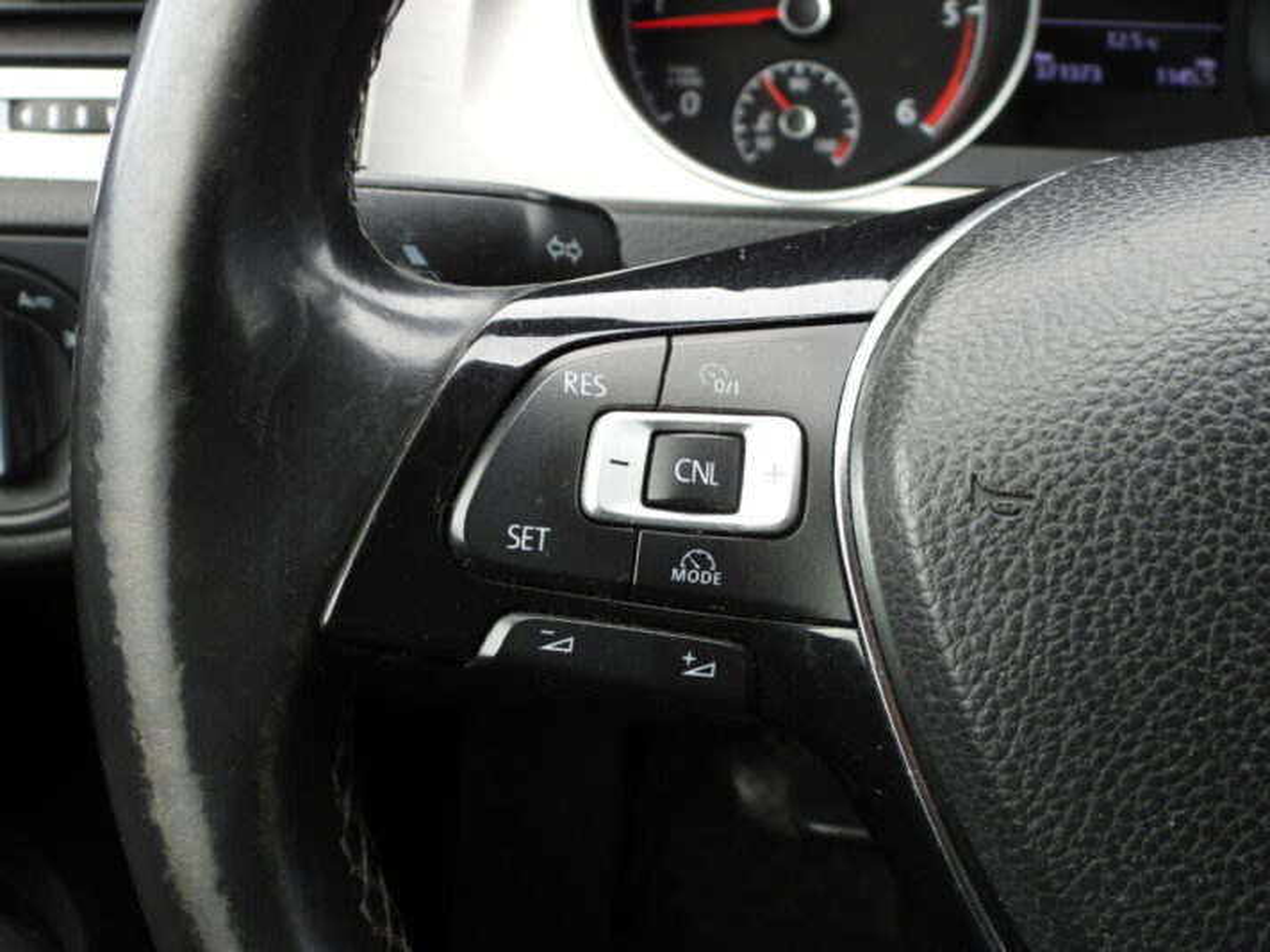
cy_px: 476
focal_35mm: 38
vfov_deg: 37.7
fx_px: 1394
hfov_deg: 49.0
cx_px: 635
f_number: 3.2
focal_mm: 6.8
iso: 100
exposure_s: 1/80
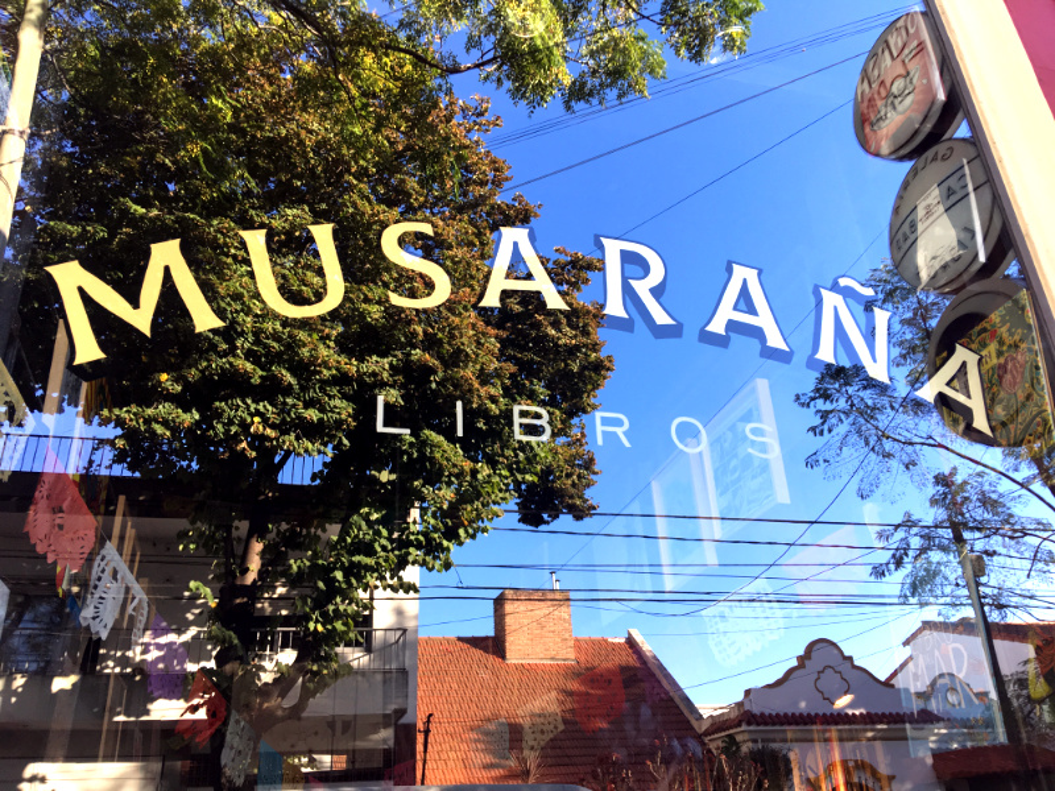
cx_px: 528
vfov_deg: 48.2
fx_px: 884
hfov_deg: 61.7
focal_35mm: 29
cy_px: 396
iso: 40
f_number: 2.2
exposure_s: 1/100
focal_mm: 4.2
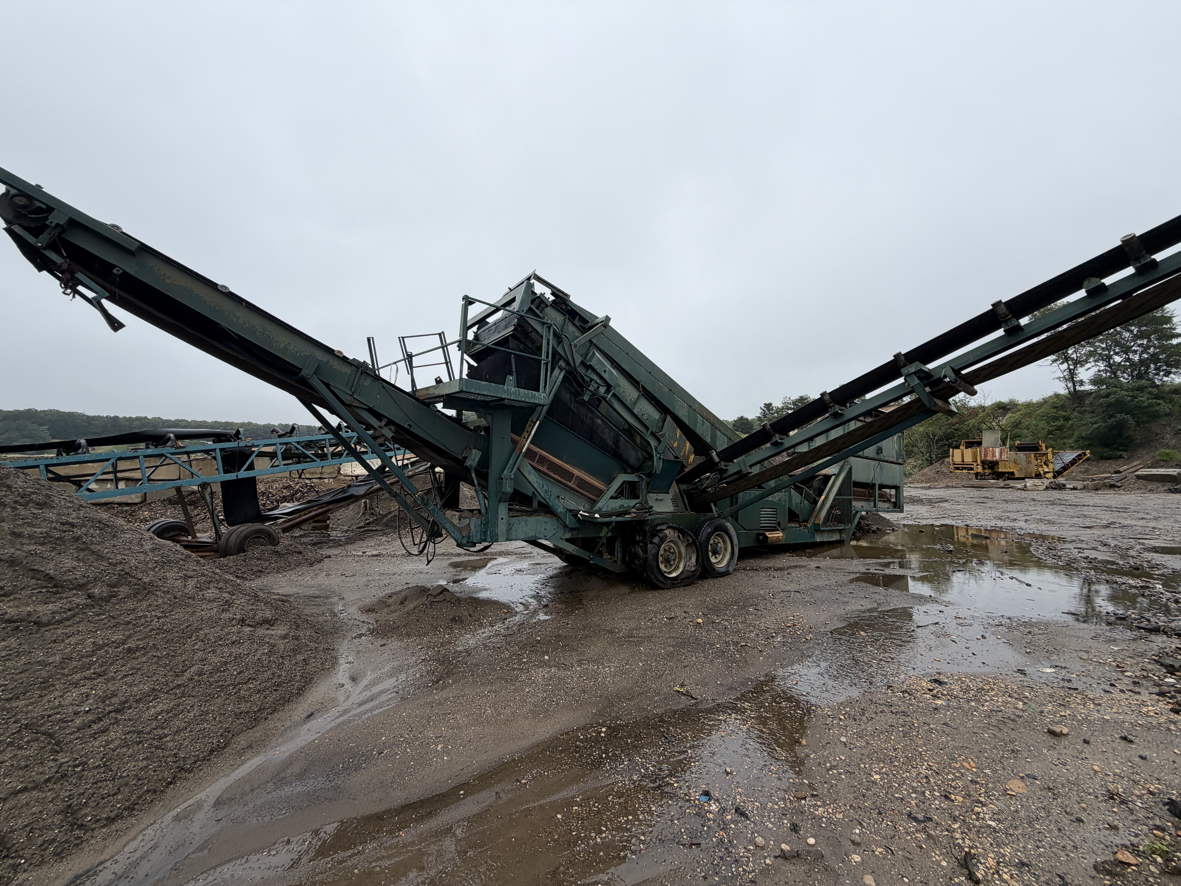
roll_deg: +0.5
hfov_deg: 102.1
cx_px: 590
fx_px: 478
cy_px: 443
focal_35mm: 14
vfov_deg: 85.7
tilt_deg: +4.8
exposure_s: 1/770
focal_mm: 2.22
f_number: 2.2
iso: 20
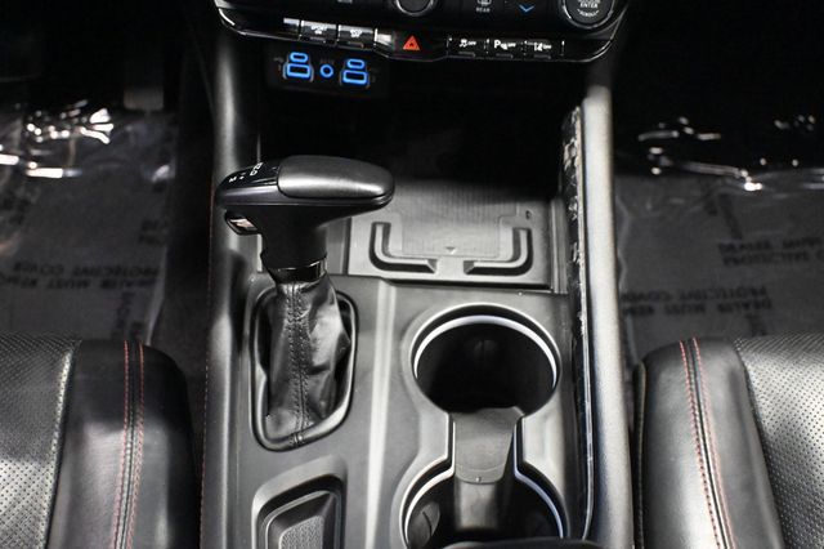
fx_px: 1115
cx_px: 412
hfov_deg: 40.6
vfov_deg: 27.6
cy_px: 274
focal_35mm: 49
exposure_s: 1/40
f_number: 5
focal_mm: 32.5
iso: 12800
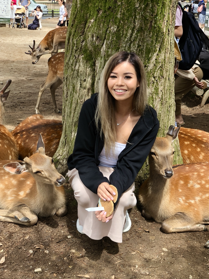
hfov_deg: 25.7
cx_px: 104
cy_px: 150
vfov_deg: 33.8
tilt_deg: -17.6
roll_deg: -0.5
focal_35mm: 57
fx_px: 459
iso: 16
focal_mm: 6
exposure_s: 1/138
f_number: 2.4
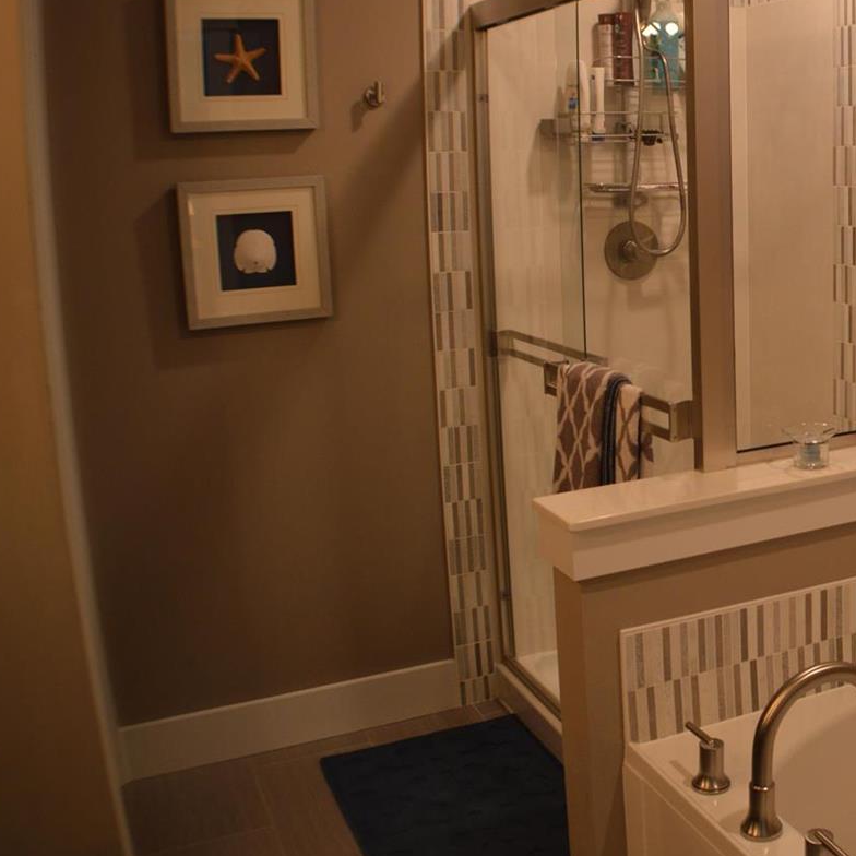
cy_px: 360
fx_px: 1455
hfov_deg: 31.3
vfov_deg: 32.7
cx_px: 771
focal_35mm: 52
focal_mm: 20
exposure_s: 1/60
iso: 400
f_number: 3.8
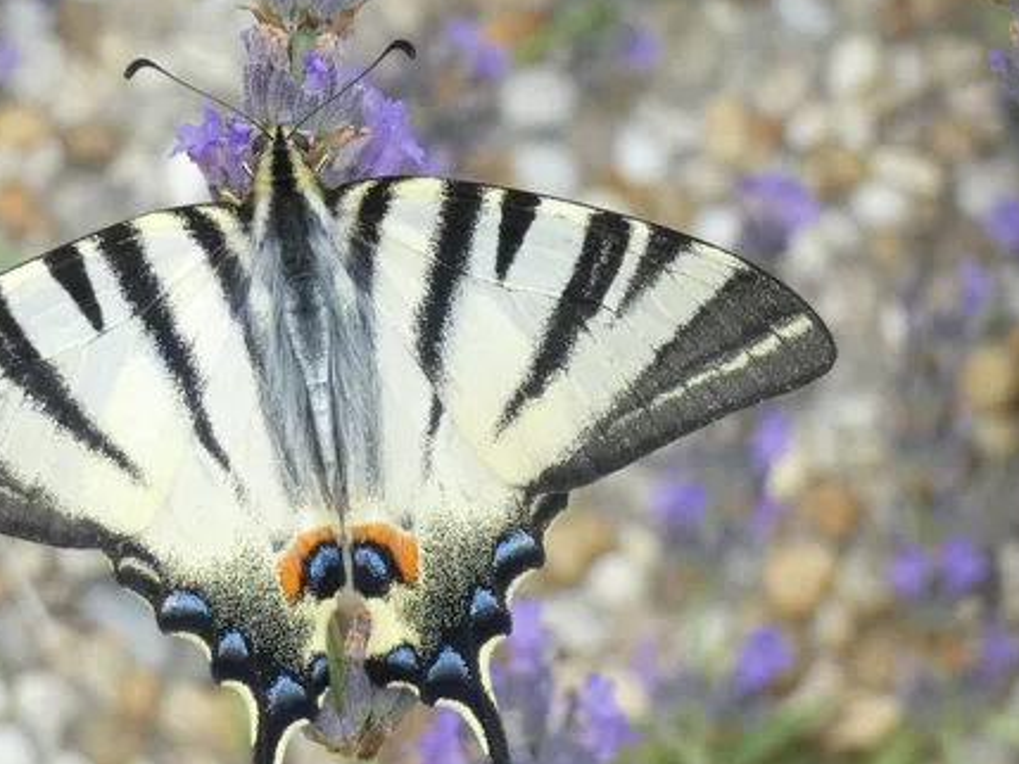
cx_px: 325
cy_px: 467
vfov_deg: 5.8
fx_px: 7597
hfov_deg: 7.7
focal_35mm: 258
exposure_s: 1/100
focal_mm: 30.9
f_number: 5.5
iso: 80
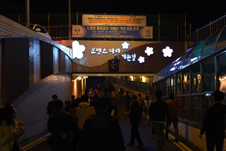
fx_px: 220
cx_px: 113
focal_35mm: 35
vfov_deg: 37.9
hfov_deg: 54.4
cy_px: 76
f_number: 4
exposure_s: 1/40
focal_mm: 35
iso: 1400
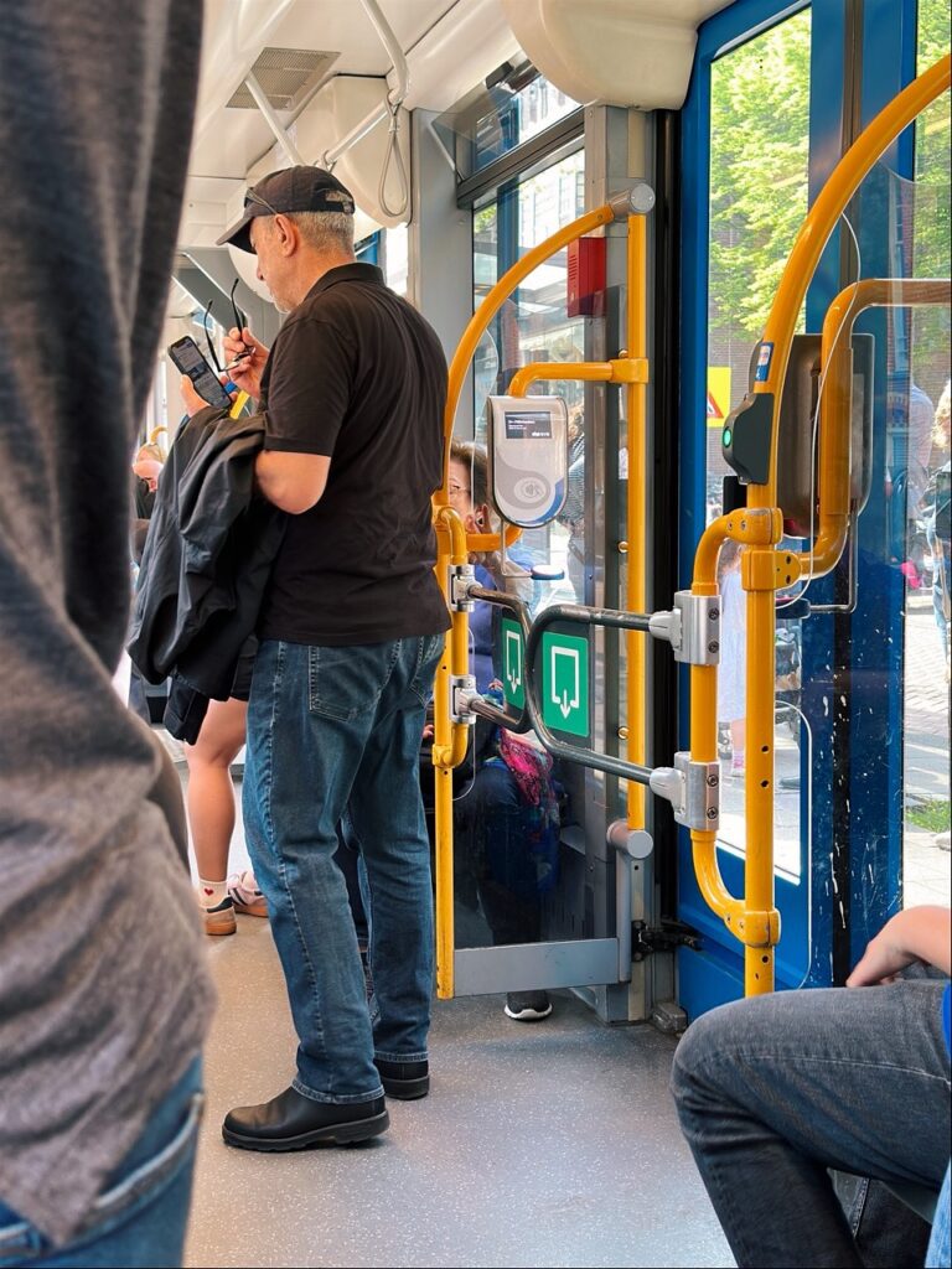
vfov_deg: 40.4
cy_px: 634
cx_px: 476
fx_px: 1723
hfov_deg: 30.9
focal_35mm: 47
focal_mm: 6.86
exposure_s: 1/74
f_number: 1.78
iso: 125
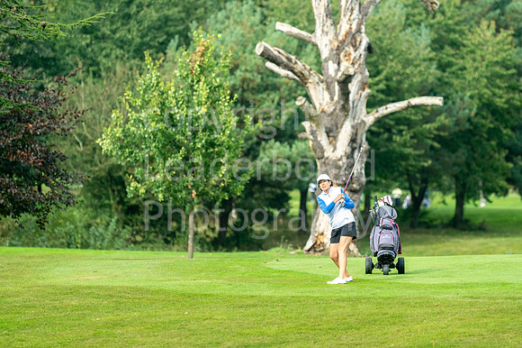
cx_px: 261
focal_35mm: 450
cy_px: 174
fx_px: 6521
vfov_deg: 3.1
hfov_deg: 4.6
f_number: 4
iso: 250
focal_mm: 300
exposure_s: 1/640
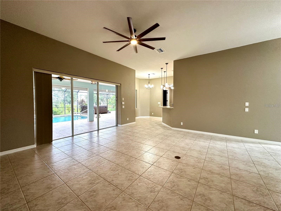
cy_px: 106
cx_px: 140
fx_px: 114
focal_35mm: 14
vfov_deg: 85.7
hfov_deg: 102.1
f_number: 2.2
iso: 200
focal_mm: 2.22
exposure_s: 1/120
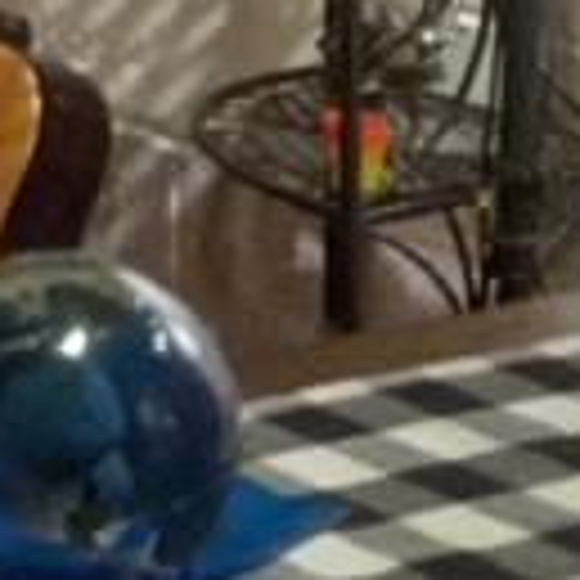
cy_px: -620
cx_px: -1304
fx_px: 3583
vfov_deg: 8.7
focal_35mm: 189
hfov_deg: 7.7
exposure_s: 1/30
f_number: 1.8
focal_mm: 3.94
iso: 250
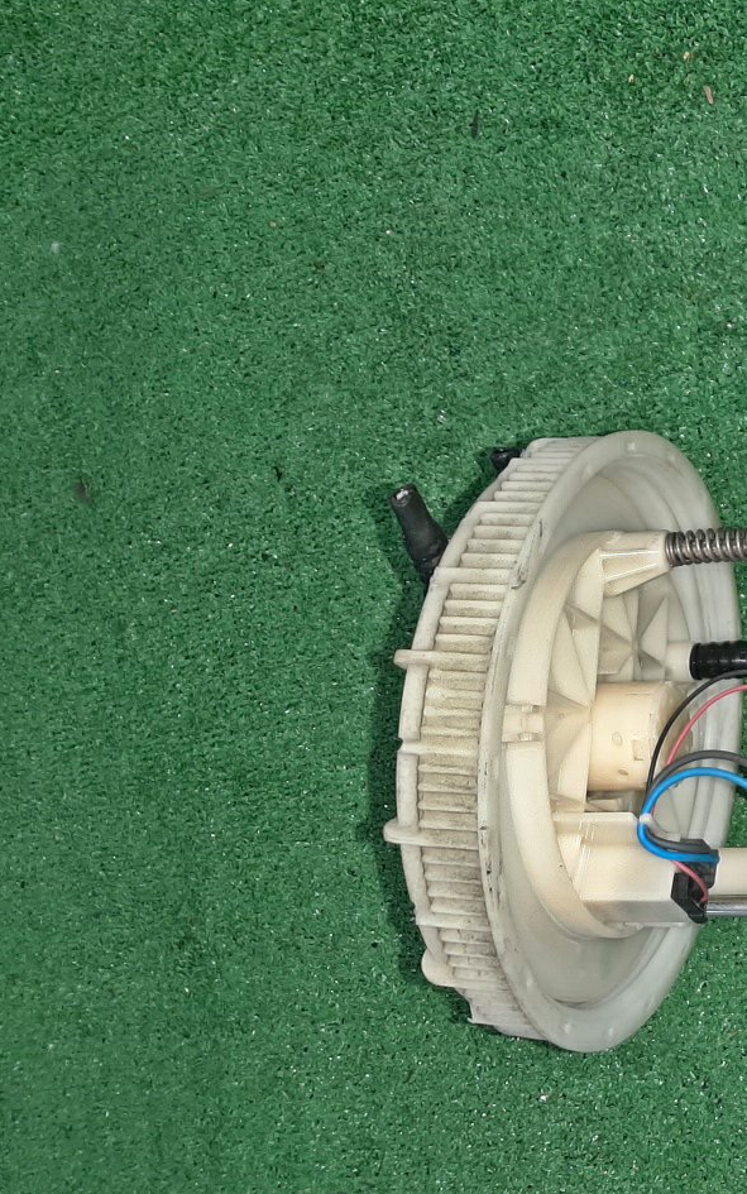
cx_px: 891
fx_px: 1367
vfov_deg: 47.2
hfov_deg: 27.1
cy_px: 614
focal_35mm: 42
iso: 153
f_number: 1.7
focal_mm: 3.93
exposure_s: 1/50
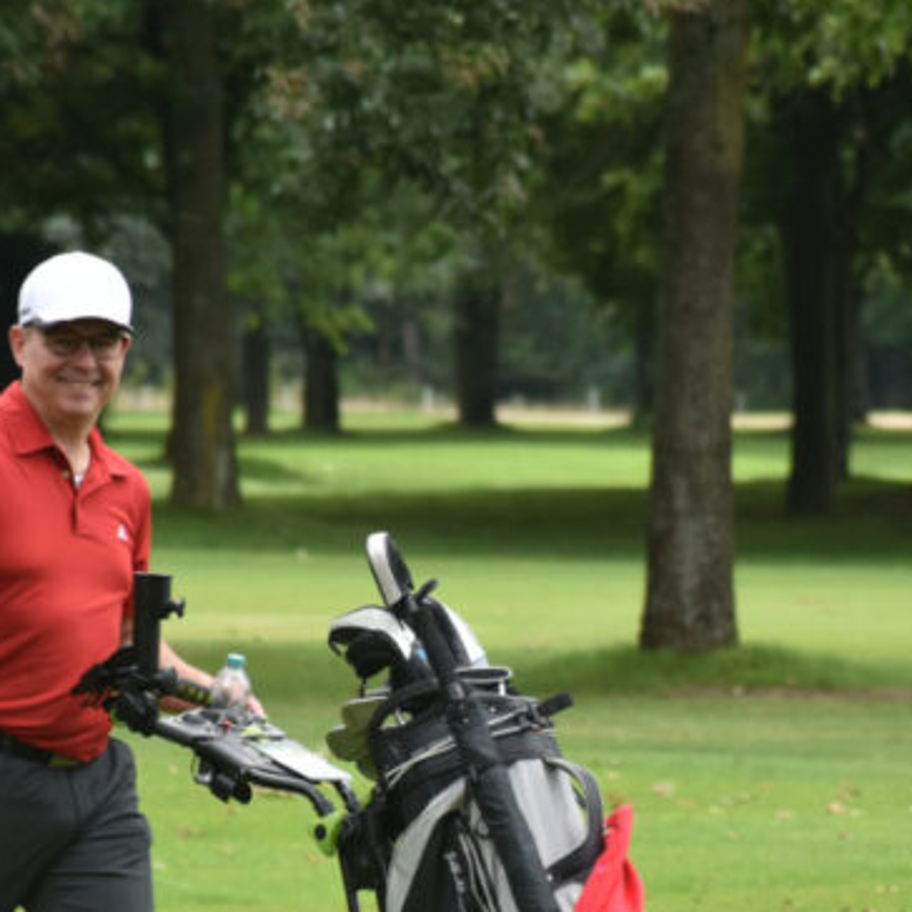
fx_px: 14963
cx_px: 629
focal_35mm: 502
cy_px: 598
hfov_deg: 3.5
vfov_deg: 3.5
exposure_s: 1/400
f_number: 5.6
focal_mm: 140
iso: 400
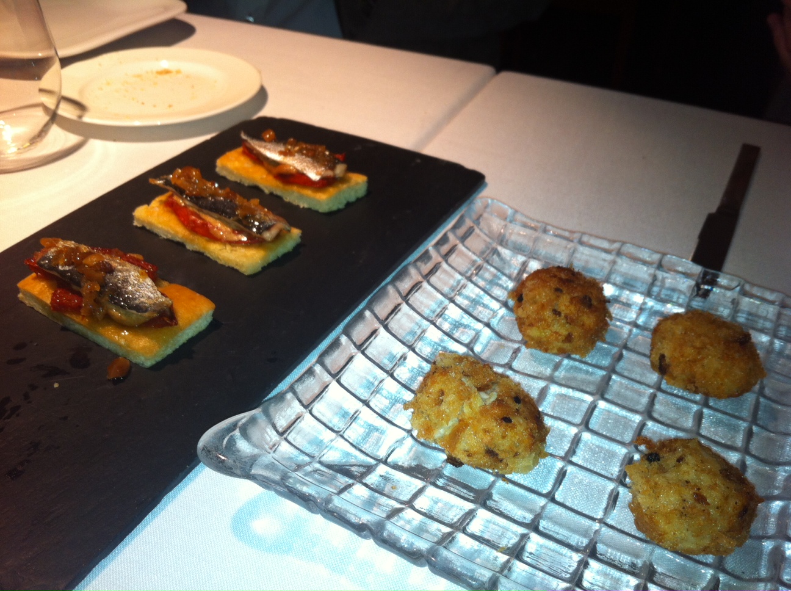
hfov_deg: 52.7
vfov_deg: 40.6
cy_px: 296
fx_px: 799
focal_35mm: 35
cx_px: 396
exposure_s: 1/25
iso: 80
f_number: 2.8
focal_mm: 3.85
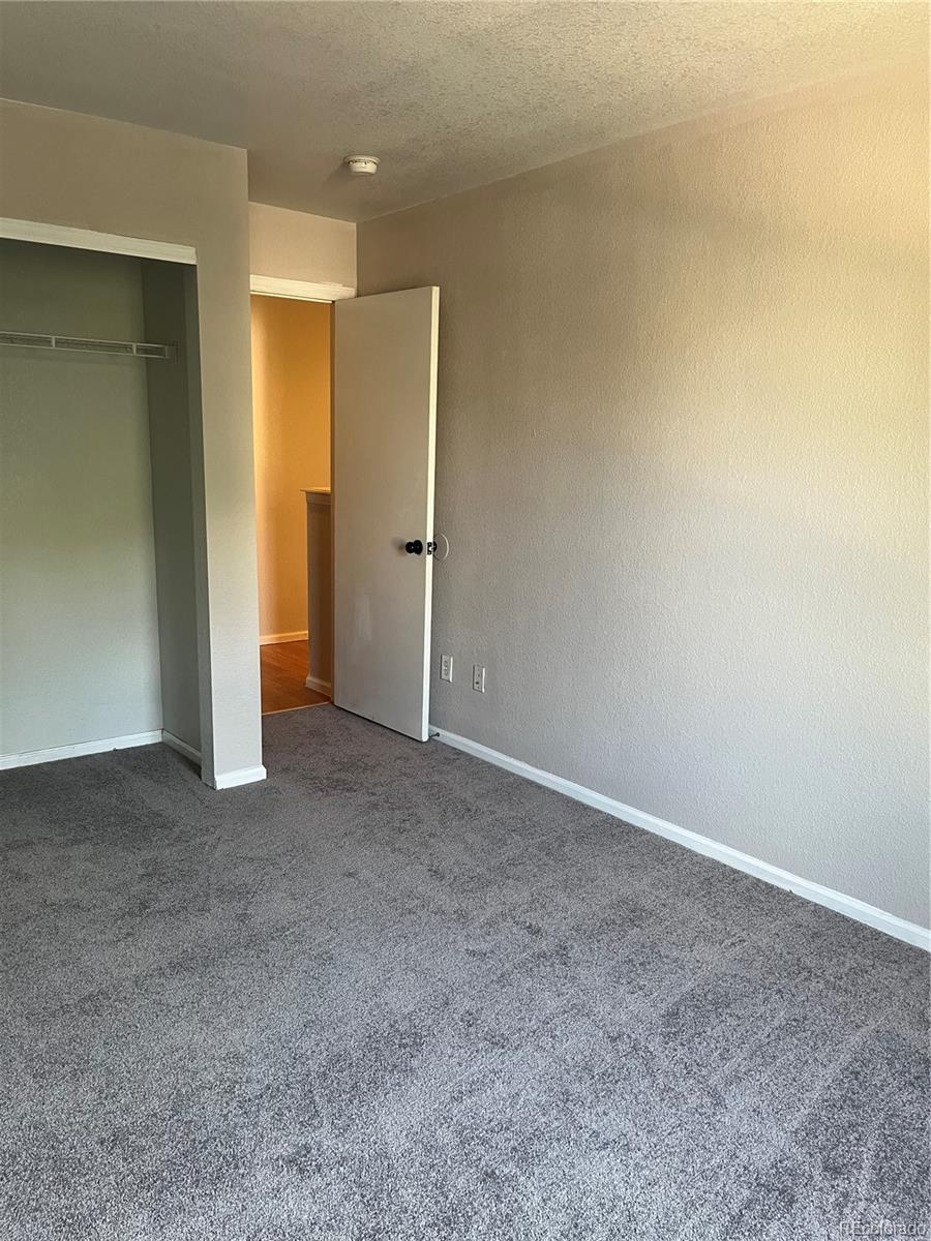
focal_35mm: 26
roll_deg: -0.1
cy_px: 620
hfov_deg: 53.1
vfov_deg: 67.3
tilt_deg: -10.2
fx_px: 932
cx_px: 466
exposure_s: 1/60
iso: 160
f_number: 1.6
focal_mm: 5.1
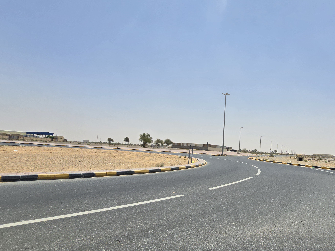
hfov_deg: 82.0
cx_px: 221
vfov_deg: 68.6
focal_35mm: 19
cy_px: 132
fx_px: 184
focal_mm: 2.2
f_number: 2.2
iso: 50
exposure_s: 1/3861
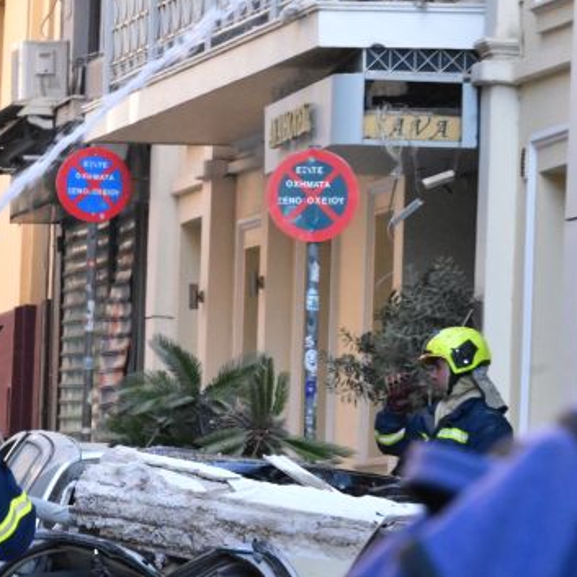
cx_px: 60
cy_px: 184
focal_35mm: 504
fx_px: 9505
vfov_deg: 3.5
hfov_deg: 3.5
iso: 6400
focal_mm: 175
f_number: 14
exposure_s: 1/400
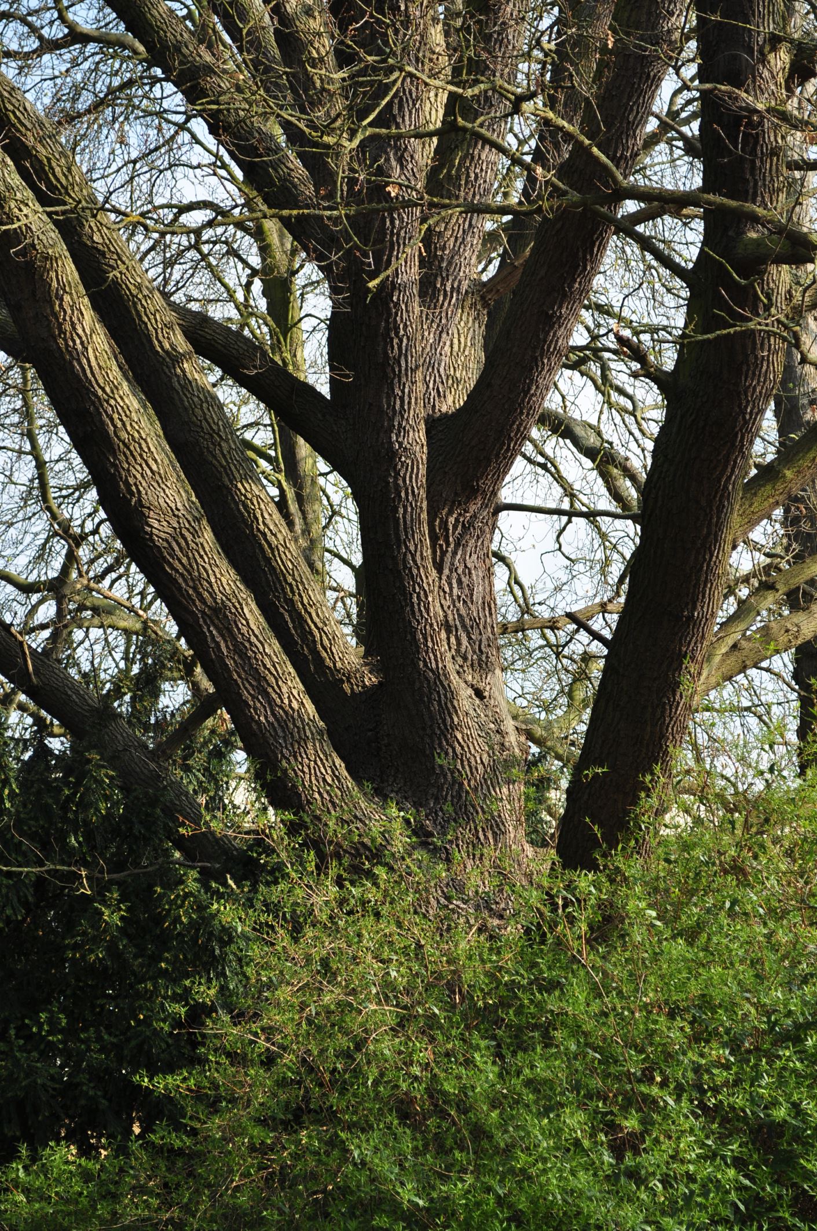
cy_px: 616
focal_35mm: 82
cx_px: 408
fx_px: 2816
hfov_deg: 16.5
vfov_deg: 24.6
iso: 200
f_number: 8
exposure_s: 1/250
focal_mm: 55
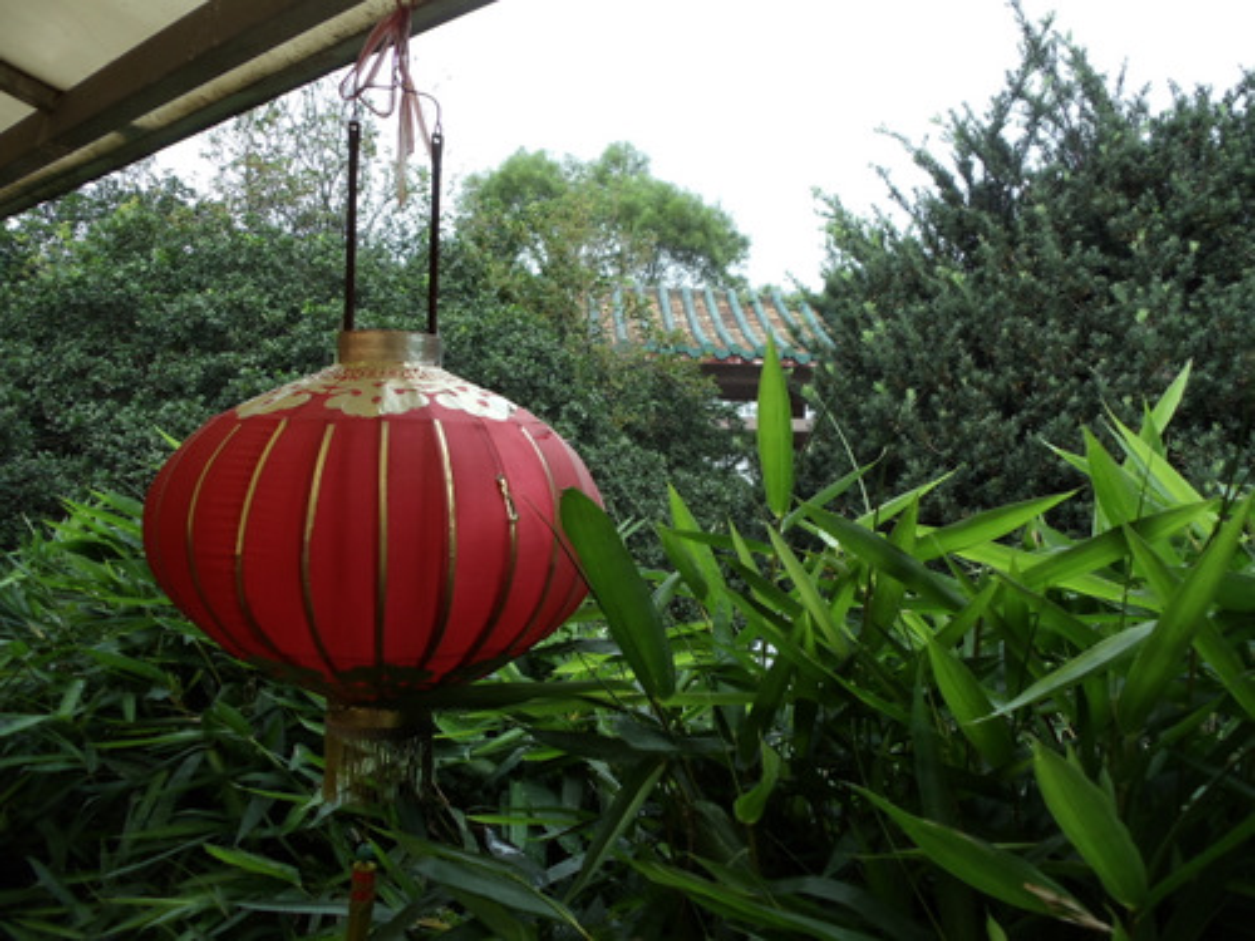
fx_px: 1595
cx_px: 628
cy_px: 470
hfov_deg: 42.9
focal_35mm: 44
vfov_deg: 32.9
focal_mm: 6
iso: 100
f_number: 3.5
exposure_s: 1/200
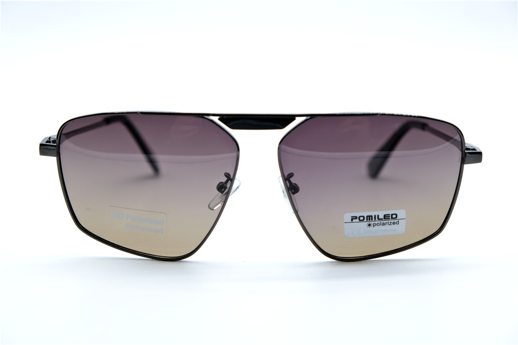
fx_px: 964
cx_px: 259
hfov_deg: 30.1
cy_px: 172
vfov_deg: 20.3
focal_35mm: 67
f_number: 5.6
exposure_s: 1/125
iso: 160
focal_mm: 44.4
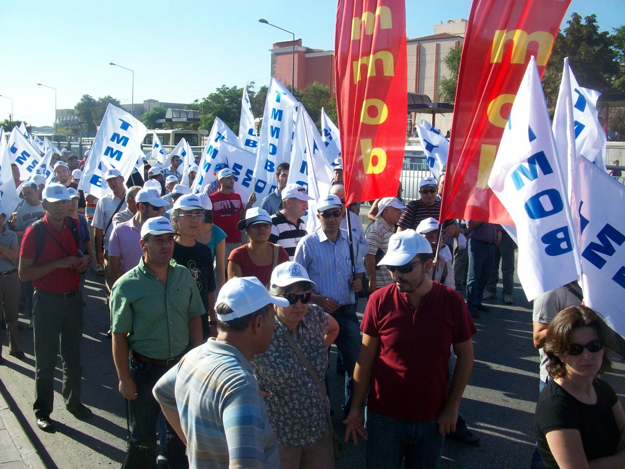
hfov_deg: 54.0
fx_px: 614
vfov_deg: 41.8
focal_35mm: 34
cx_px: 312
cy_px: 234
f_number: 5.5
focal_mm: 5.7
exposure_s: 1/262
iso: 80
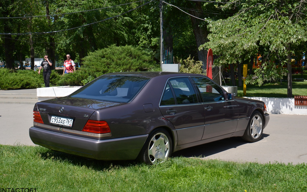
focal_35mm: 49
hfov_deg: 41.0
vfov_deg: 26.3
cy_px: 92
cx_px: 153
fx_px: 410
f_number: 8
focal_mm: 32
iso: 110
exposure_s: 1/250
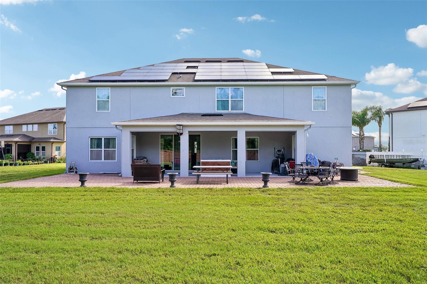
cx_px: 214
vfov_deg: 46.4
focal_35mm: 28
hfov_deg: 65.5
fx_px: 332
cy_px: 142
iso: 160
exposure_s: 1/30
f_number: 18
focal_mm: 28
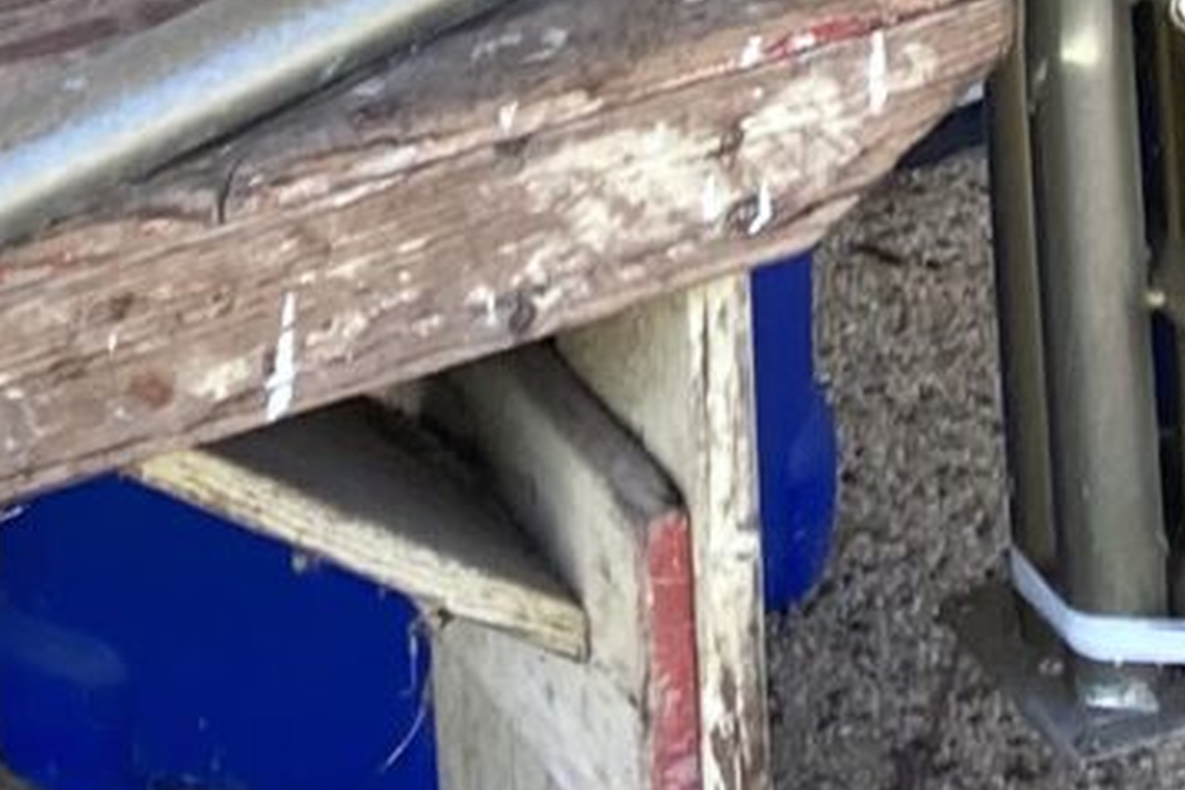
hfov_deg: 9.7
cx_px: 1288
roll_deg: +2.1
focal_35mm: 209
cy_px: -2045
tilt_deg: -10.1
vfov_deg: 5.8
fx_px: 6879
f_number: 1.8
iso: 25
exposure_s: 1/121
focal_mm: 3.99
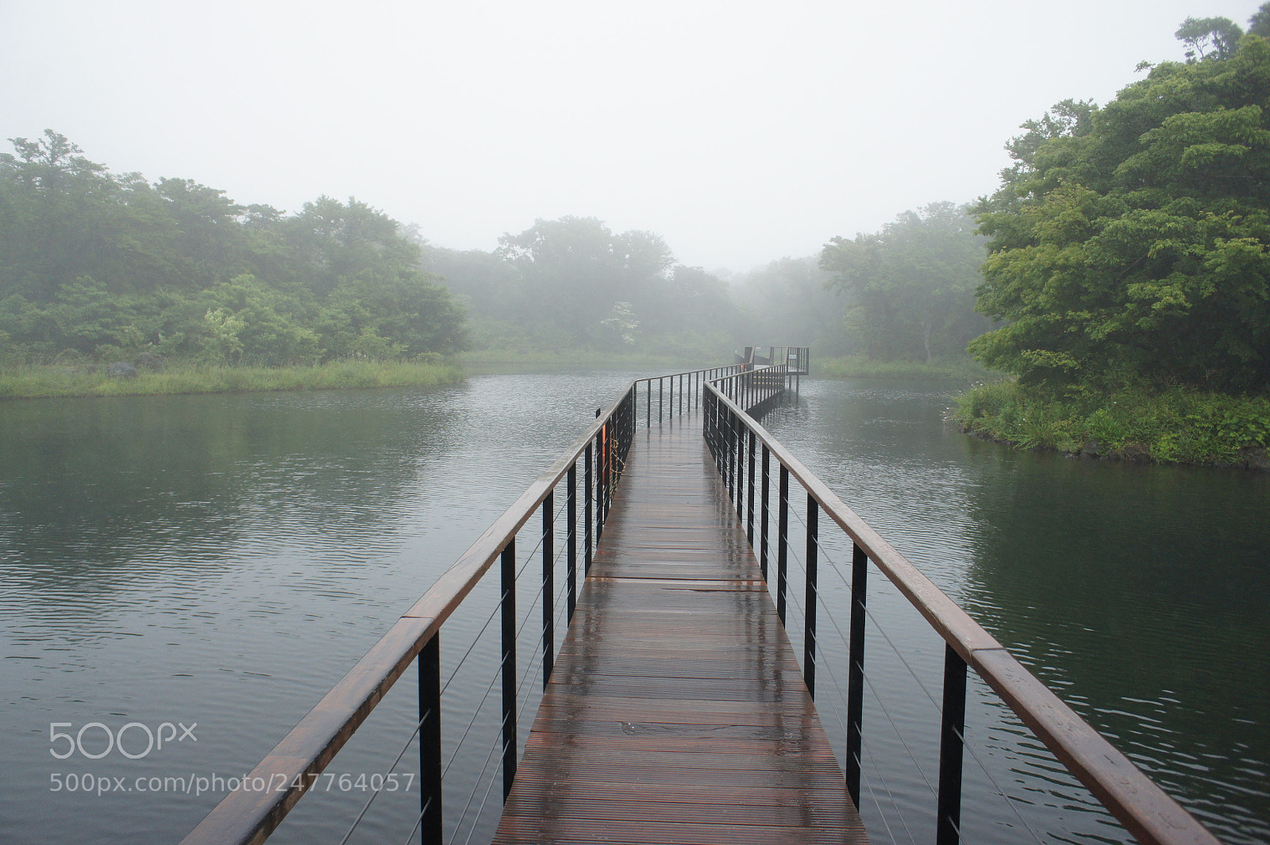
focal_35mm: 24
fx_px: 846
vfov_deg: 53.1
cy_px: 422
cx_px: 635
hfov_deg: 73.8
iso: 400
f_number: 5.6
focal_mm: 16
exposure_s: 1/250
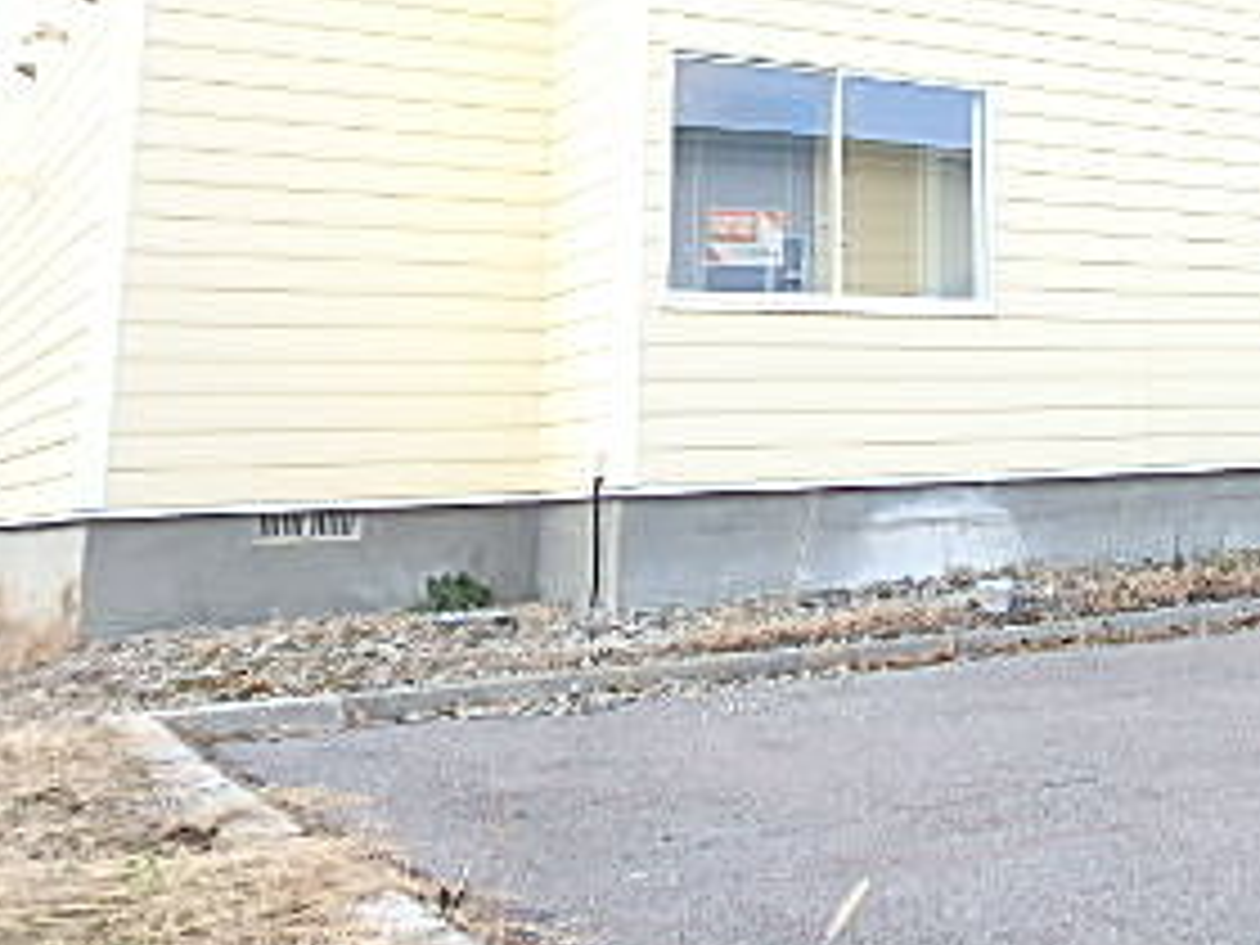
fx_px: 1747
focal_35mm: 48
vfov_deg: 29.3
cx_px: 1332
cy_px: 140
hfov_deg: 35.0
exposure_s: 1/125
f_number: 3.5
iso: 125
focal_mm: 3.7
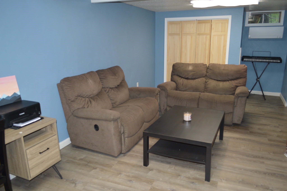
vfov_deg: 47.9
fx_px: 215
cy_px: 96
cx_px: 144
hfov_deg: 67.4
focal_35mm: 27
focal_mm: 18
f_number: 3.5
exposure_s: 1/60
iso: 560
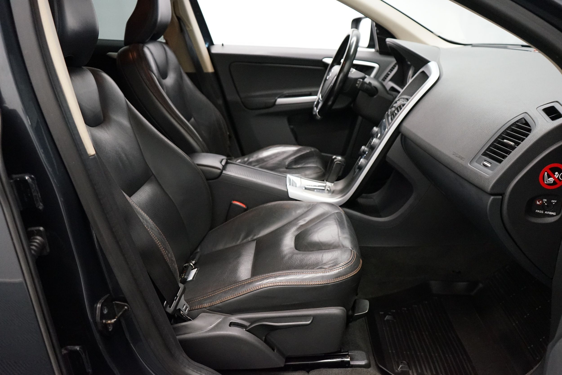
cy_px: 188
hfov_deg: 61.9
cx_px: 281
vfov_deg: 43.6
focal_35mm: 30
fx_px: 468
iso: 5000
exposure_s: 1/160
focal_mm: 30
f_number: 3.5
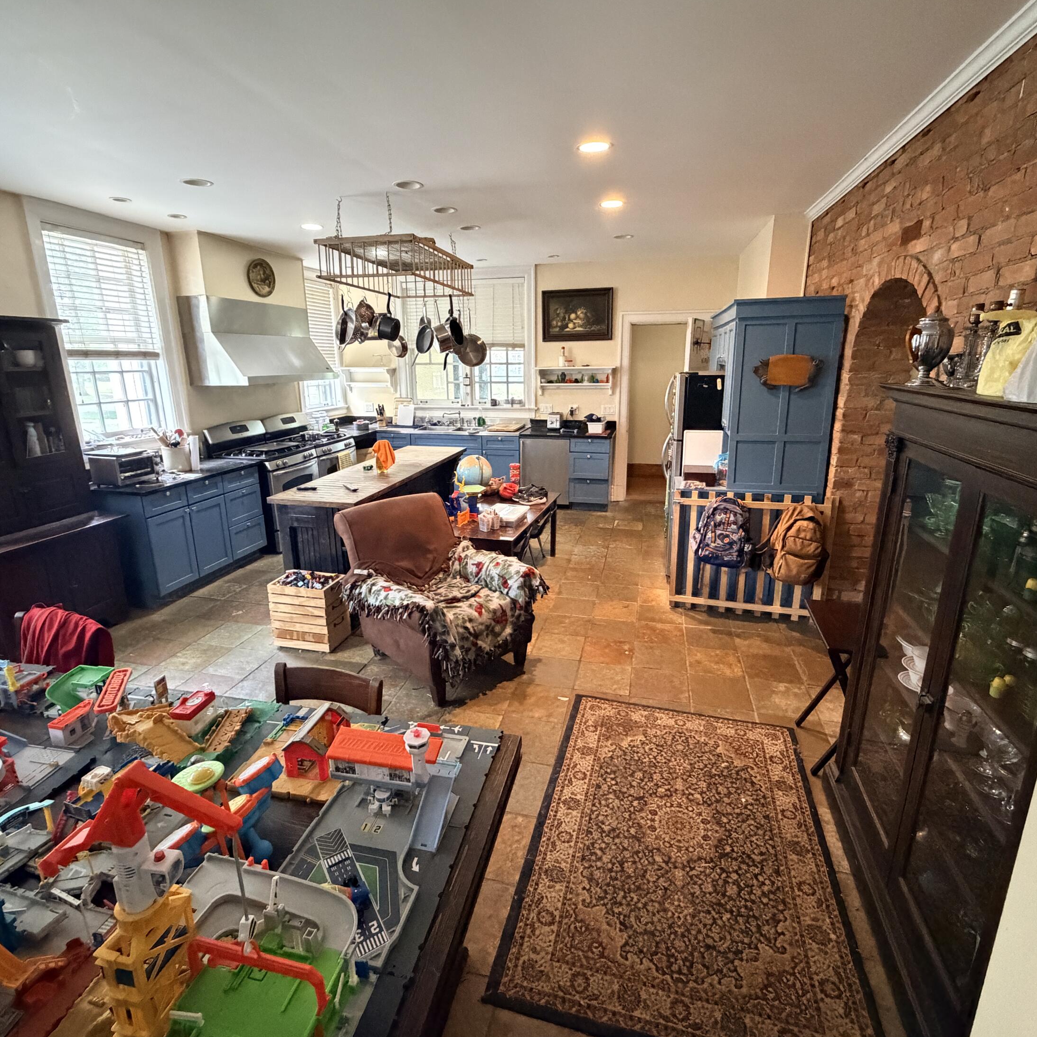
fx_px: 576
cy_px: 506
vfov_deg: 84.0
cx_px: 522
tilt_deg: -14.2
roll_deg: +0.8
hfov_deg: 84.0
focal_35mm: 17
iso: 1250
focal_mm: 2.22
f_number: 2.2
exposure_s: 1/60
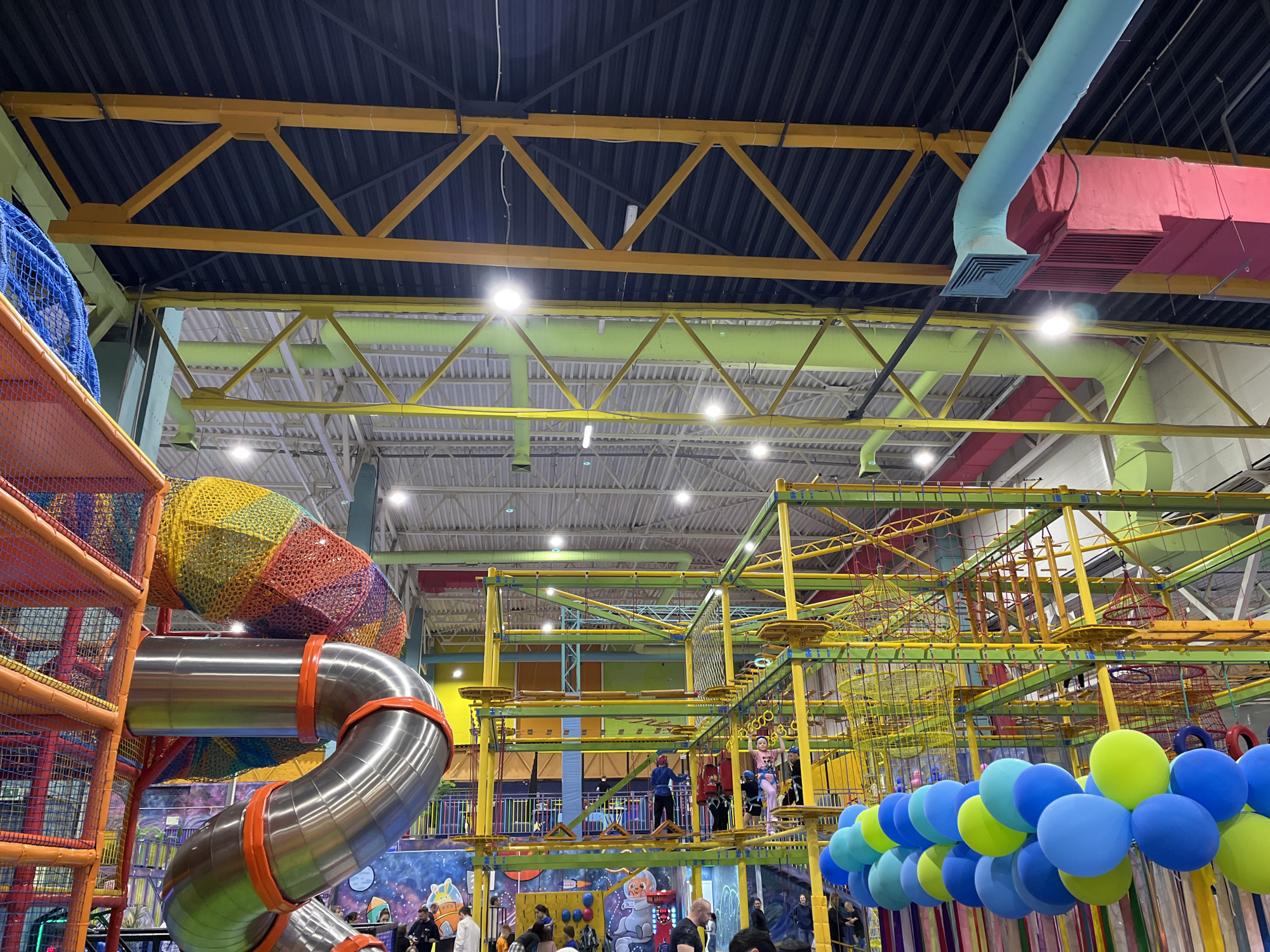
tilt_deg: +22.4
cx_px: 635
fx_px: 954
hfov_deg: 67.3
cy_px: 476
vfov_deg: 53.1
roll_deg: +2.9
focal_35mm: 26
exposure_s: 1/50
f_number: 1.6
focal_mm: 5.1
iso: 200
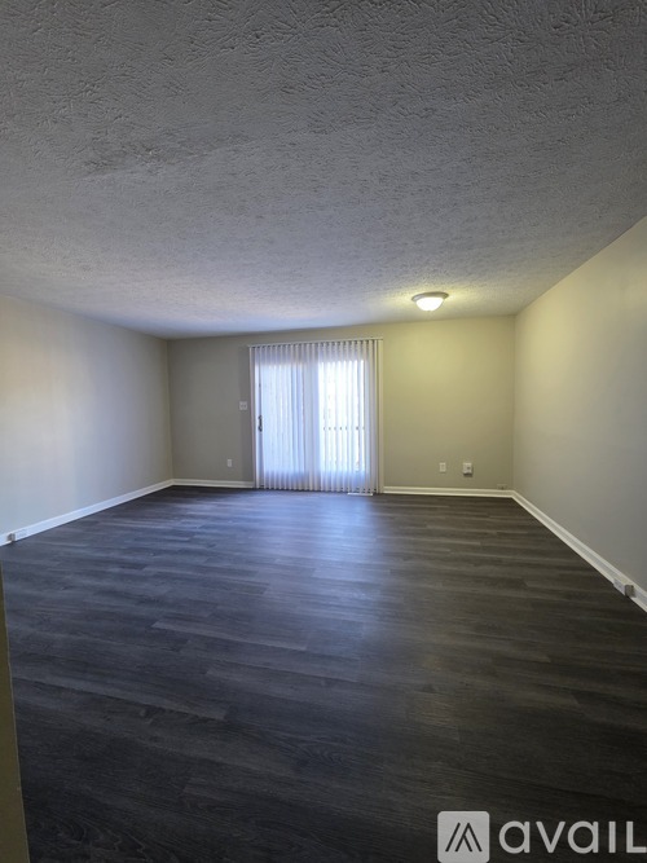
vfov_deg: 106.2
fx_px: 324
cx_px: 324
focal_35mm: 13
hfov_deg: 89.9
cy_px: 432
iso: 320
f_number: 1.9
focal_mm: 2.2
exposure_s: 1/60
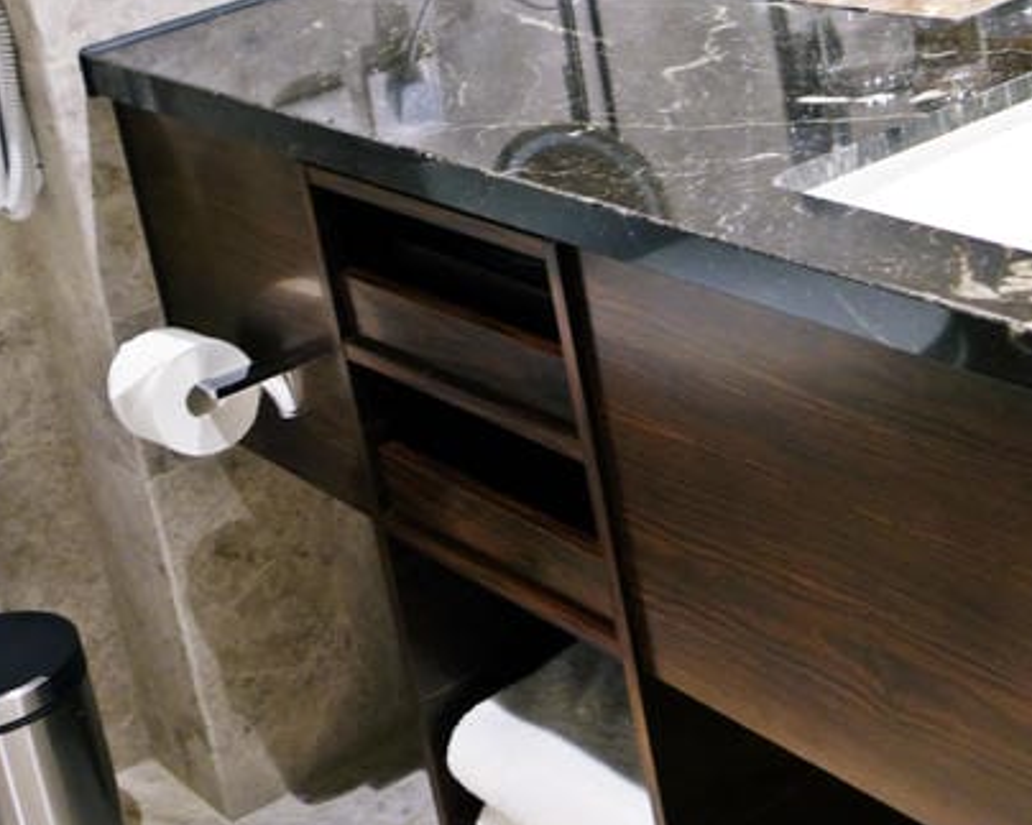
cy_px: 153
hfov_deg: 24.4
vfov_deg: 19.4
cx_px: 521
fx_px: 2382
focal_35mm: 78
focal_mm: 10.4
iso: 160
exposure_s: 1/30
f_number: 1.8
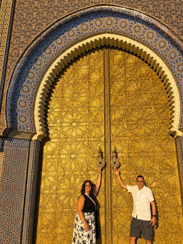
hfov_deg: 48.0
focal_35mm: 29
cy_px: 124
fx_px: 204
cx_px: 108
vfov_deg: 61.6
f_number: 1.8
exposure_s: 1/33
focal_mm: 6.76
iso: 800
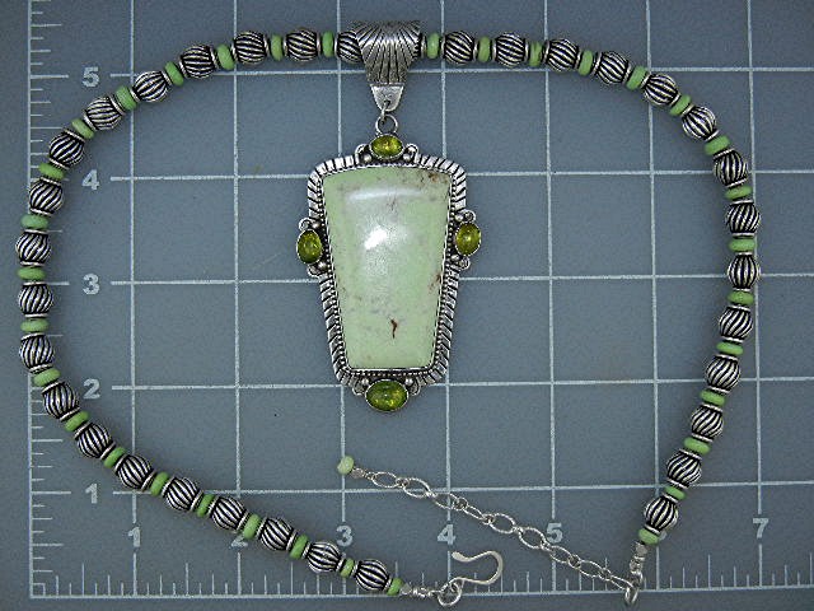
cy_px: 306
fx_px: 917
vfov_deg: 36.8
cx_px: 407
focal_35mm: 39
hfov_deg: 47.9
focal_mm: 7.1
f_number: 3.7
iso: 200
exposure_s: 1/30
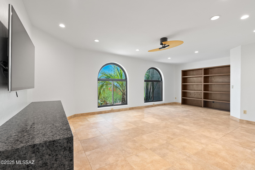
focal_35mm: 16
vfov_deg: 73.8
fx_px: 113
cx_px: 128
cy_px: 85
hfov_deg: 96.7
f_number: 8
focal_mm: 16
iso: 200
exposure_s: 1
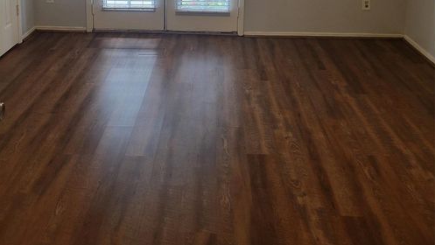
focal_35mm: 38
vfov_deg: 27.6
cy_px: -45
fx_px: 438
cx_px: 218
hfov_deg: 52.8
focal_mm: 5.4
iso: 160
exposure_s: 1/120
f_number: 1.8
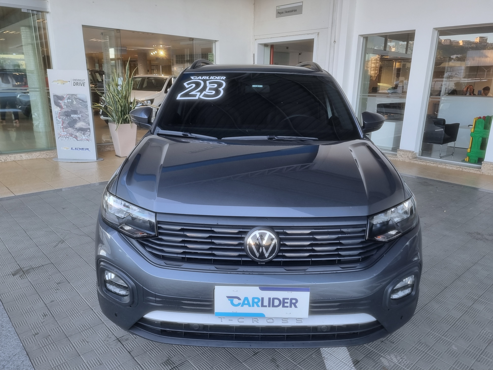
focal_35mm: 26
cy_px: 185
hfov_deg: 67.3
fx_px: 370
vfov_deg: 53.1
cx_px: 246
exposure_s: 1/120
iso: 64
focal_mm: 5.4
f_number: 1.8
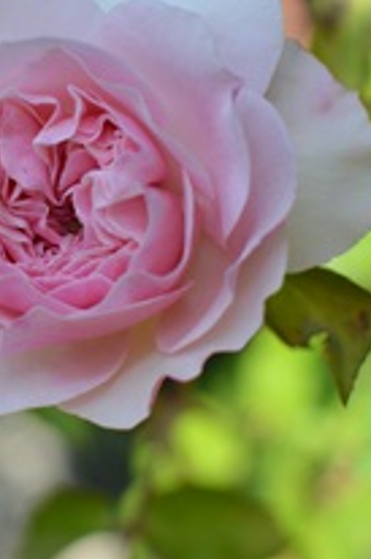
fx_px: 1782
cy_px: 199
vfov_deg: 17.8
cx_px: 60
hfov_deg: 11.8
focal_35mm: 115
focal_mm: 35
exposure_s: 1/250
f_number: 4
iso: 100
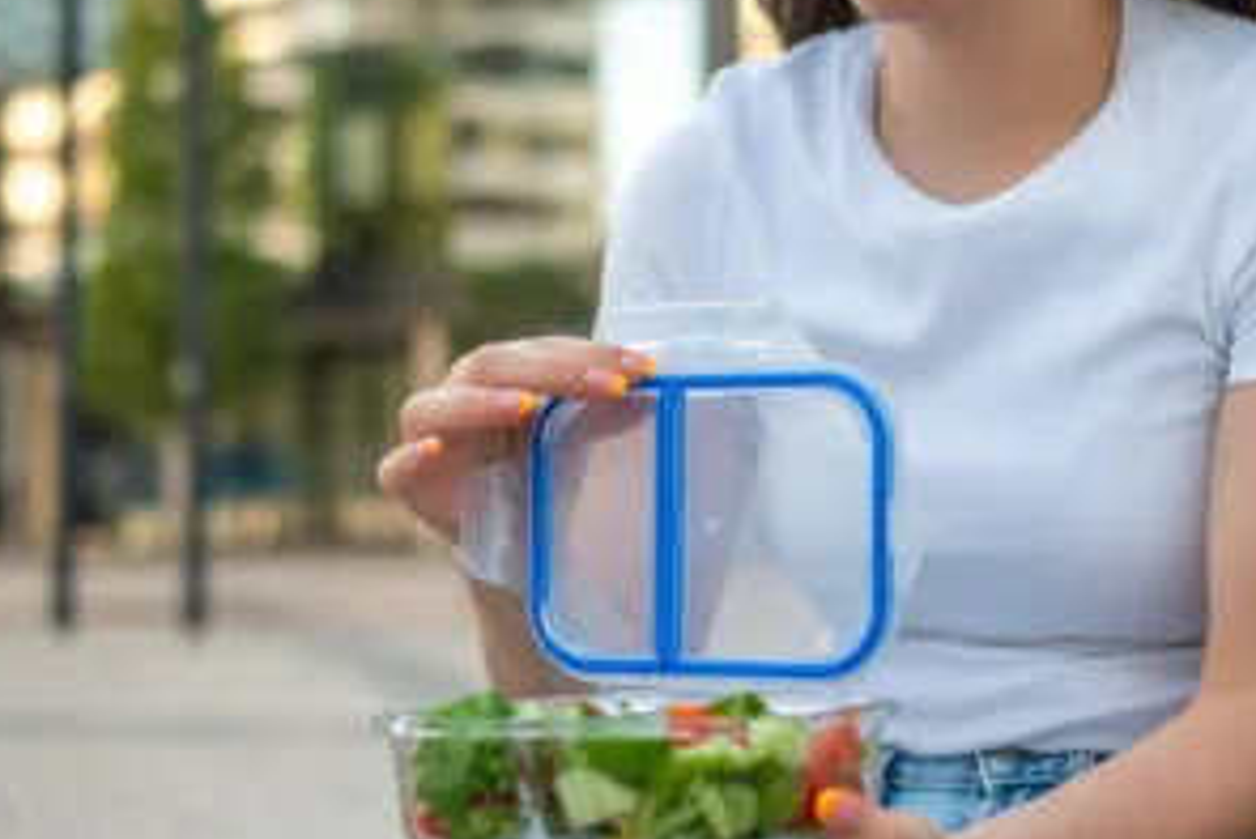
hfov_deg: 22.0
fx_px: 3176
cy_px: 270
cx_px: 1064
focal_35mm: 91
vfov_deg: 15.0
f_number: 1.8
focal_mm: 35
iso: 200
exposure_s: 1/2000
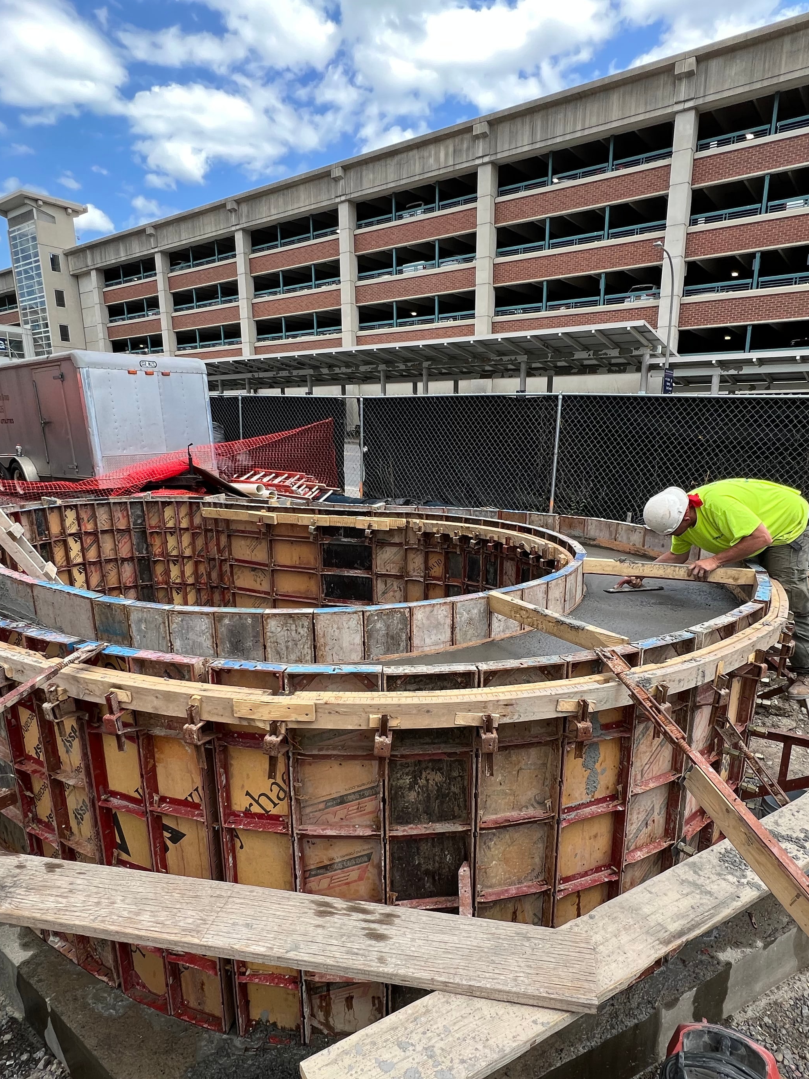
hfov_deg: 68.5
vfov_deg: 84.4
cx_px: 440
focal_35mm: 19
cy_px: 590
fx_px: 592
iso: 32
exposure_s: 1/401
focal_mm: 1.57
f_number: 1.8
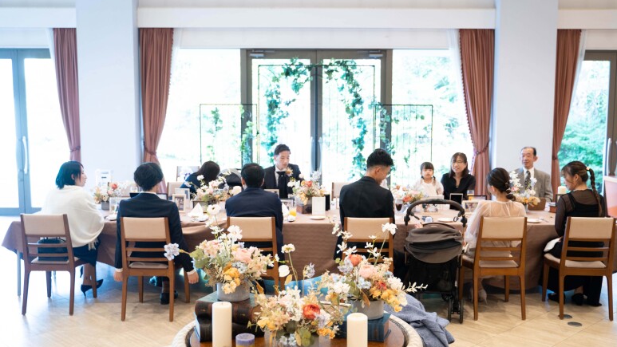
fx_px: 638
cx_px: 318
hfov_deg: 51.6
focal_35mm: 39
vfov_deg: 30.4
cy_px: 193
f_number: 2.8
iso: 800
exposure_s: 1/125
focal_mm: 36
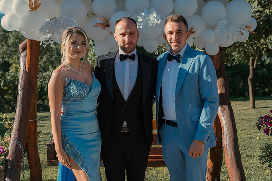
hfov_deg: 34.1
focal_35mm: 59
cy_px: 85
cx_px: 136
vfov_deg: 23.1
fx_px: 443
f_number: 4
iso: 100
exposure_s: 1/250
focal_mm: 48
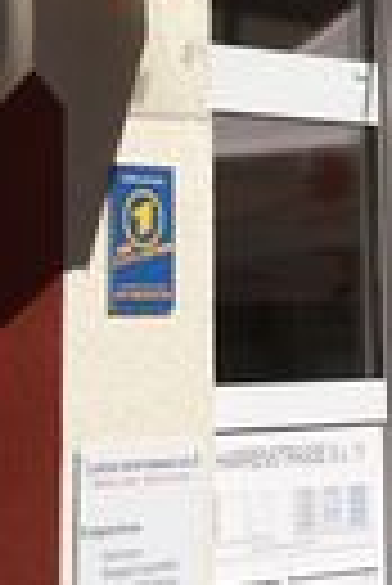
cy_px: -248
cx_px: 568
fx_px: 2944
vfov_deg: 11.0
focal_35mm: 181
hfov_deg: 7.5
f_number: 8
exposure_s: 1/320
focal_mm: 35
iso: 100
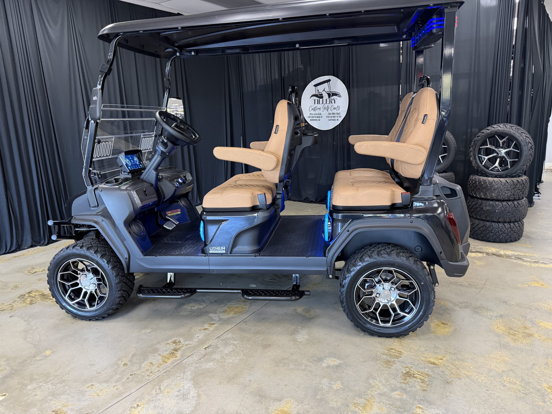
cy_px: 207
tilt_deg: -12.4
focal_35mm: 24
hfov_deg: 71.6
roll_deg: +2.5
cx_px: 276
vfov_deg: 56.8
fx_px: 383
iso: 500
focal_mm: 6.76
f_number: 1.78
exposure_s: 1/60
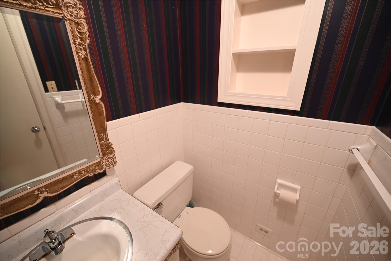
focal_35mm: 14
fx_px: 152
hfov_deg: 104.2
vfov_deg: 81.2
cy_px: 130
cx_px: 196
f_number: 4
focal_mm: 14
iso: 100
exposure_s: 1/1.6
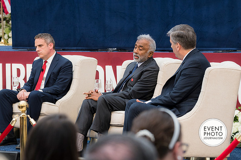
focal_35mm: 129
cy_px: 80
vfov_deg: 10.6
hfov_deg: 15.9
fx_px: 863
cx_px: 120
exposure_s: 1/160
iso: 560
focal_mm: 86
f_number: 4
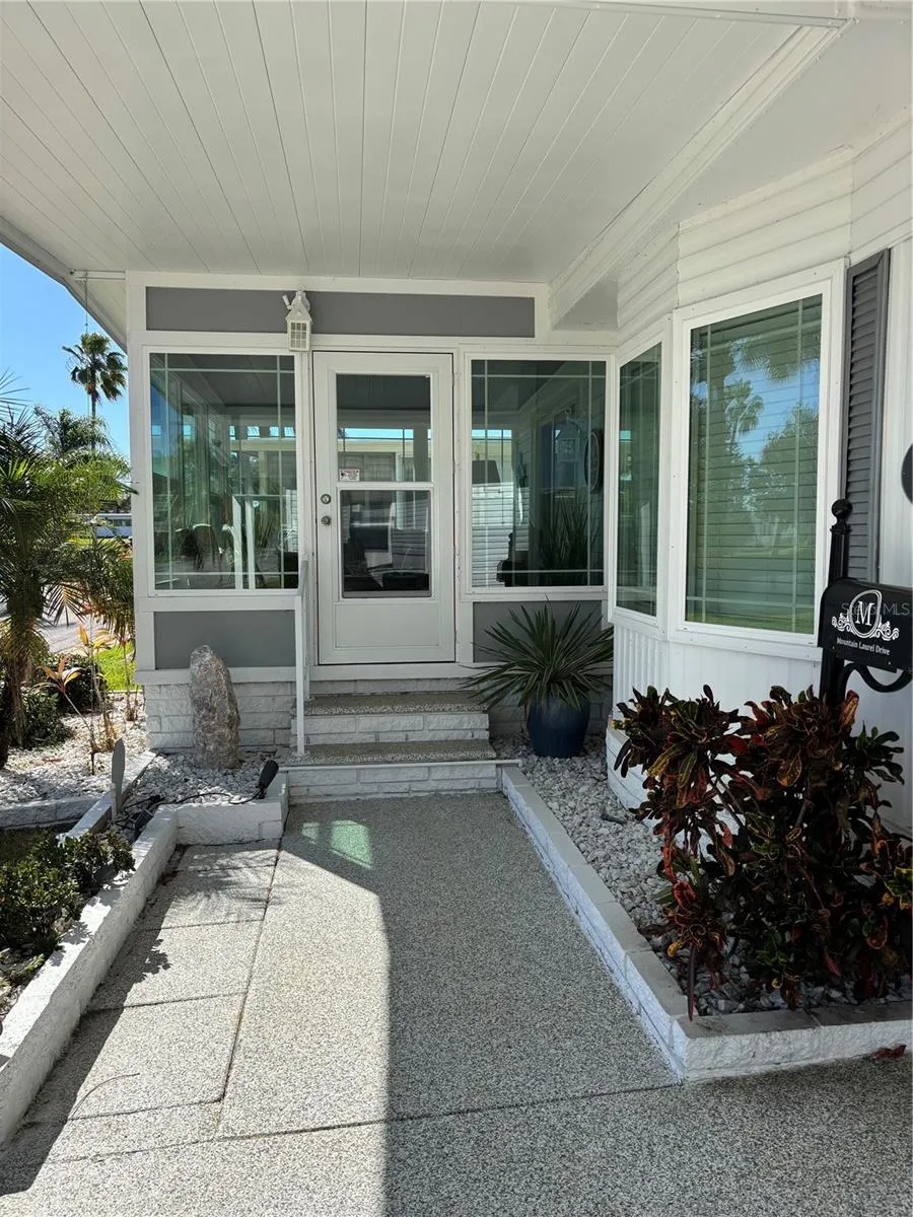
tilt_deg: -4.8
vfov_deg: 67.3
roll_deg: +0.2
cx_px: 456
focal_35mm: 26
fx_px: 914
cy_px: 608
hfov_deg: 53.1
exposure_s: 1/1876
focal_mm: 5.96
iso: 50
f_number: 1.6
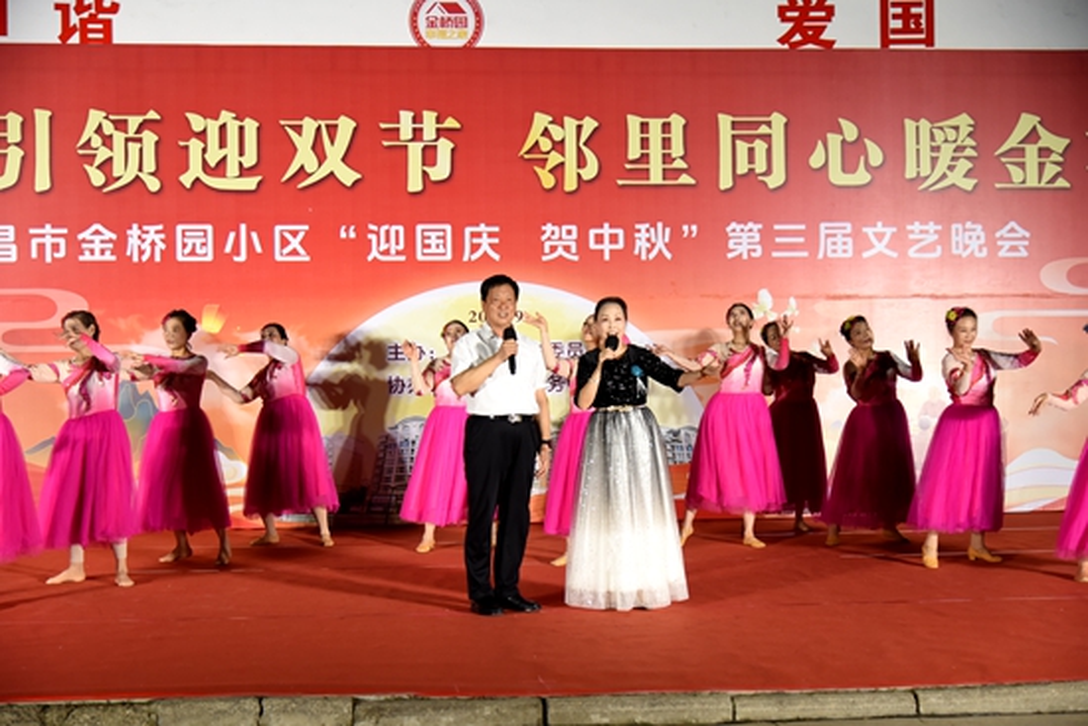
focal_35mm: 55
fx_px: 1663
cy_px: 363
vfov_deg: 24.6
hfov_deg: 36.2
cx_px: 544
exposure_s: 1/250
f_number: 4
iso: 1600
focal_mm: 55
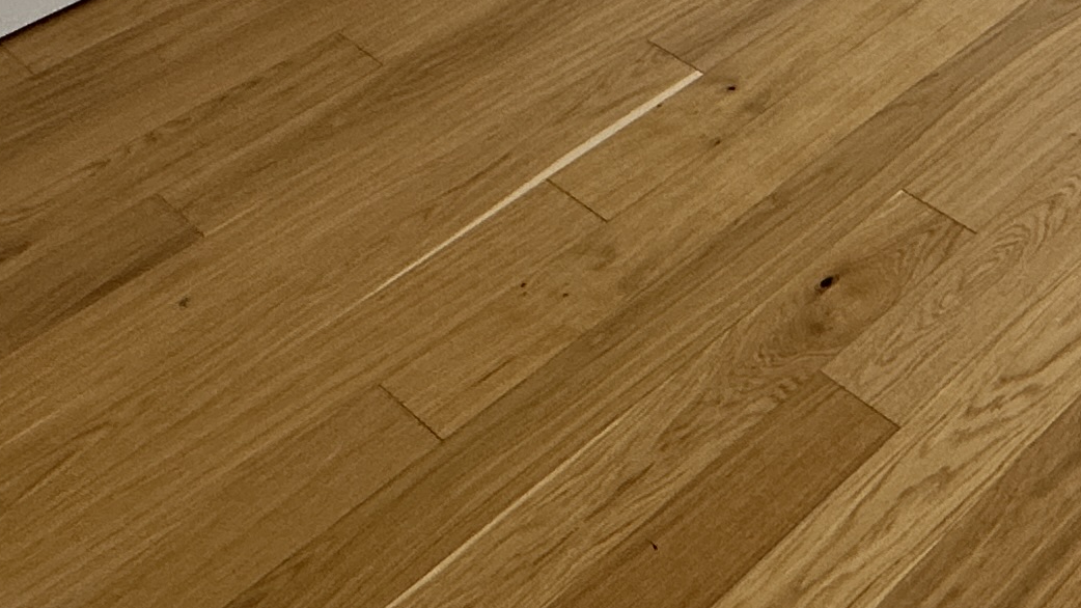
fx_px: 1691
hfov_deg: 30.0
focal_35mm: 59
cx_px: 1312
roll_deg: +1.4
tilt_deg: -24.3
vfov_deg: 17.5
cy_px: -397
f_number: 2.2
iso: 100
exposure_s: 1/120
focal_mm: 2.22
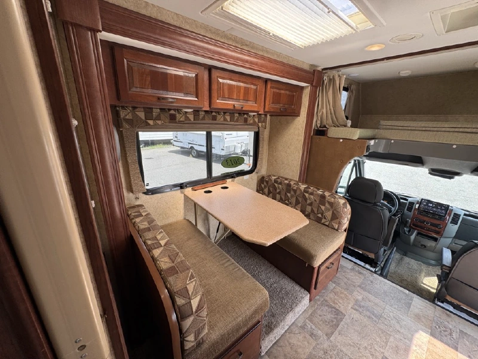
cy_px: 180
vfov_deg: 85.7
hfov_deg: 102.1
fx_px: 193
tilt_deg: -18.7
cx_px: 239
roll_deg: -4.2
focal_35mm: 14
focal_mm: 2.22
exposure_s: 1/100
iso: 40
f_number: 2.2
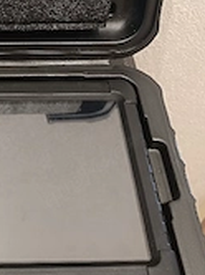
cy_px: 60
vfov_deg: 32.5
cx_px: 0
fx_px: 459
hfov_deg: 24.1
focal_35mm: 58
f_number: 1.65
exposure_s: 1/50.3
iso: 1414
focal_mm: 6.14
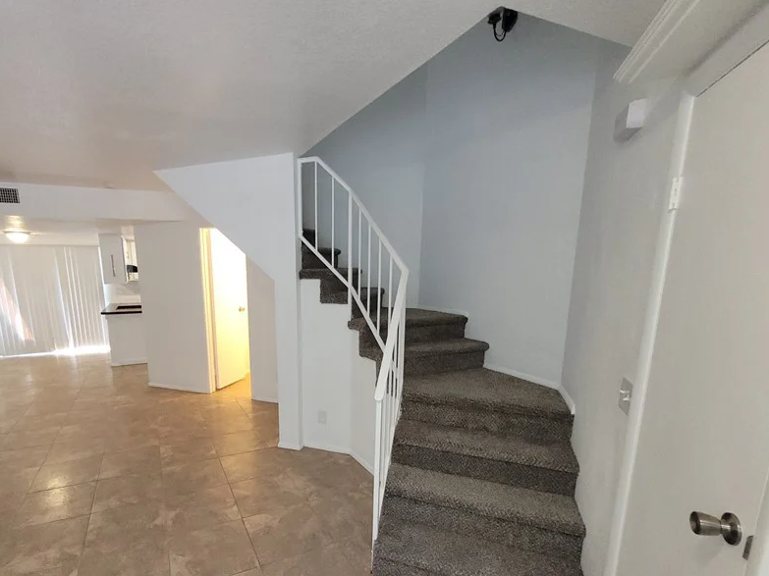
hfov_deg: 90.1
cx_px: 317
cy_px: 349
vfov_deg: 73.8
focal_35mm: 17
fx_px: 378
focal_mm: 1.74
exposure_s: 1/60
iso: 200
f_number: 2.2
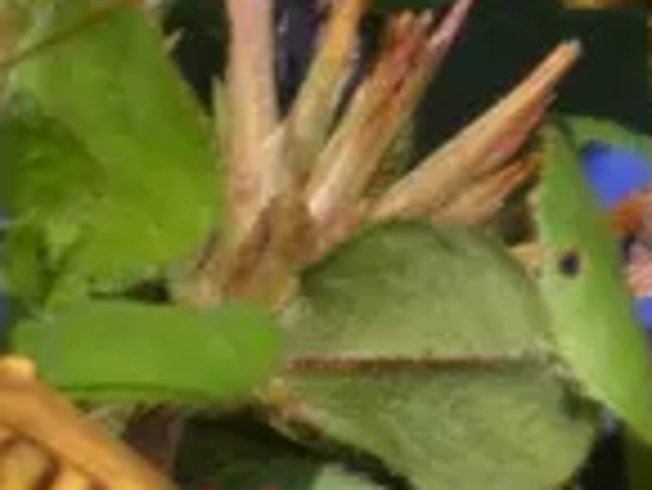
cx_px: -396
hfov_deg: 0.9
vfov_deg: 0.7
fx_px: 40265
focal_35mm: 2136
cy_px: 620
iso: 100
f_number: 5.6
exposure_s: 1/100
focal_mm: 86.7
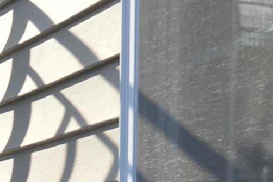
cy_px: 503
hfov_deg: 8.0
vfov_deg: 5.2
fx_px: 1902
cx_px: -195
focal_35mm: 251
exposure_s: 1/125
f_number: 5.6
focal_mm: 28
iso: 100
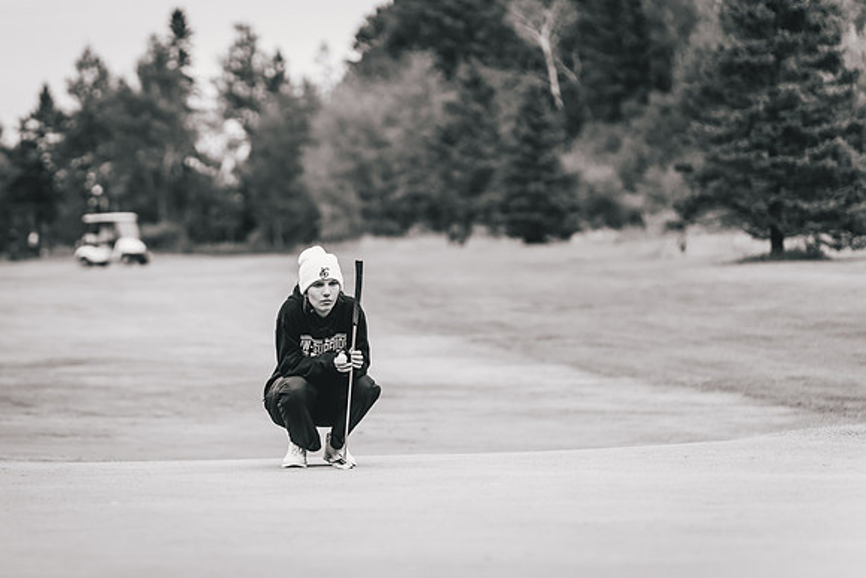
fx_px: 5111
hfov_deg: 9.7
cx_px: 253
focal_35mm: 212
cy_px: 353
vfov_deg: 6.5
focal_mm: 150
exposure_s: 1/5000
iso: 800
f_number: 2.8
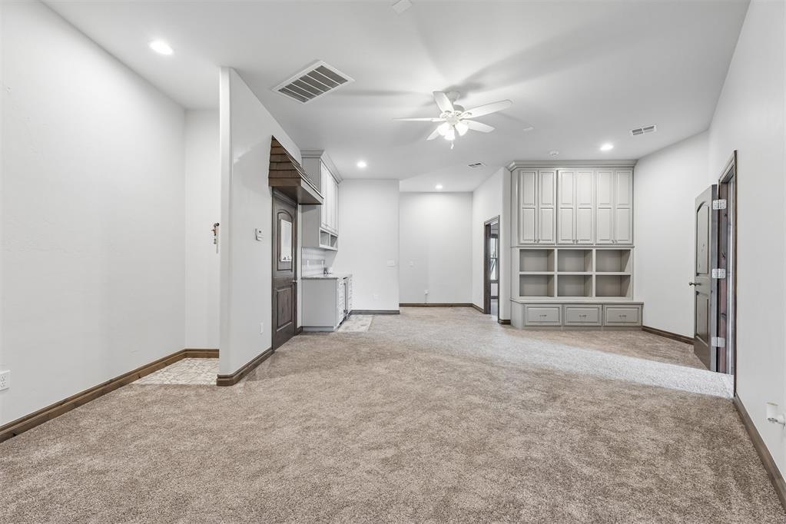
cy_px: 262
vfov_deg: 77.3
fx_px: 327
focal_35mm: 15
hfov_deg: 100.4
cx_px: 393
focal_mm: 10
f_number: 6.3
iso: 100
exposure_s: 1/8
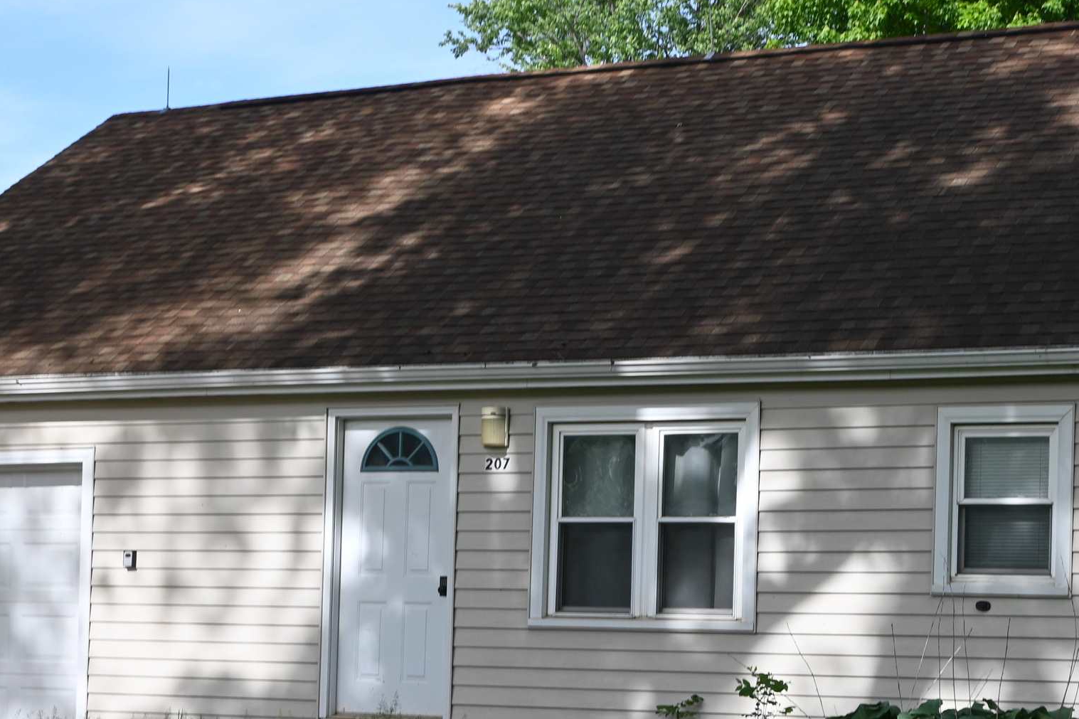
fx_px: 2367
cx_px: 590
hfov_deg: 25.7
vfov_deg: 17.1
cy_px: 583
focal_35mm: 79
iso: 100
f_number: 6.3
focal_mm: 26
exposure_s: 1/320
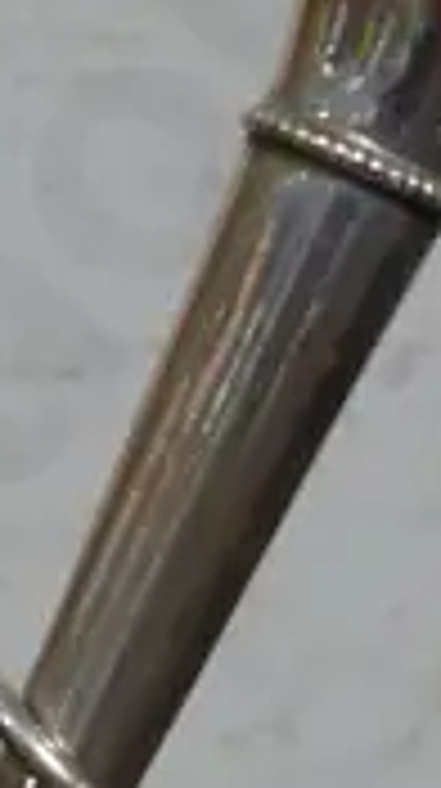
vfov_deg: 7.3
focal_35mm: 294
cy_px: 707
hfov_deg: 4.1
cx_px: -266
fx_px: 6133
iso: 400
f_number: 5.1
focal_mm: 23
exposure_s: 1/60
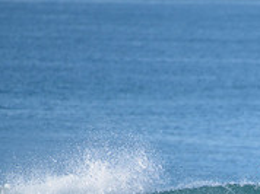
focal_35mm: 1568
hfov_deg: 1.3
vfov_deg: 0.9
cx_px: 352
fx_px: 11761
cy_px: 271
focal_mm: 500
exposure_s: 1/2000
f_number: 5.6
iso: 280
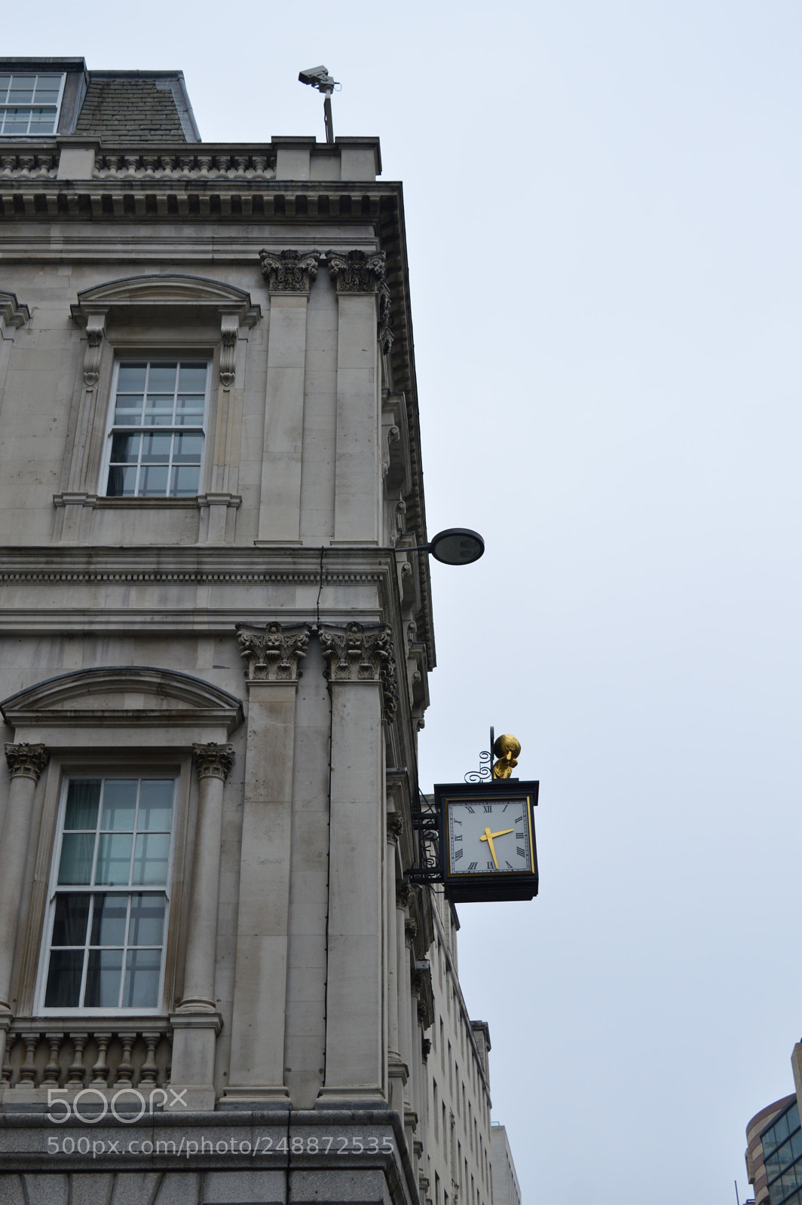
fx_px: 1456
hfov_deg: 30.8
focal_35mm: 44
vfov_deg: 45.0
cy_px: 602
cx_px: 401
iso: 200
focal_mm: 29
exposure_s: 1/200
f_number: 7.1
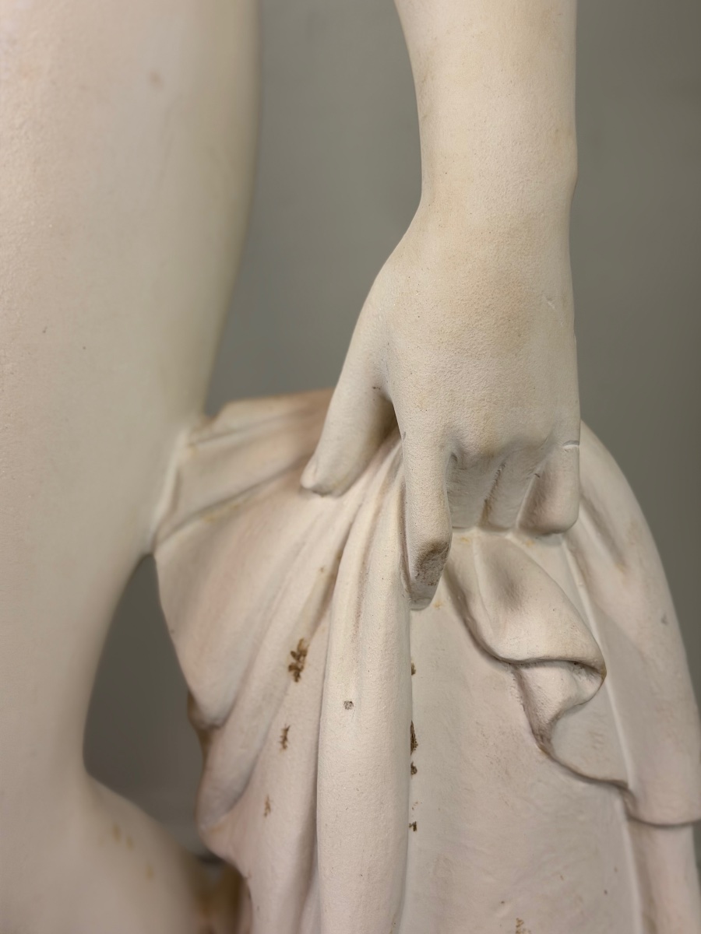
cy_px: 467
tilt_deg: -6.3
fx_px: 1296
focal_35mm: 48
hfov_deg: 30.3
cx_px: 350
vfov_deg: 39.7
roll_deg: +0.8
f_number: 1.78
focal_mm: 6.76
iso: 80
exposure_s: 1/50
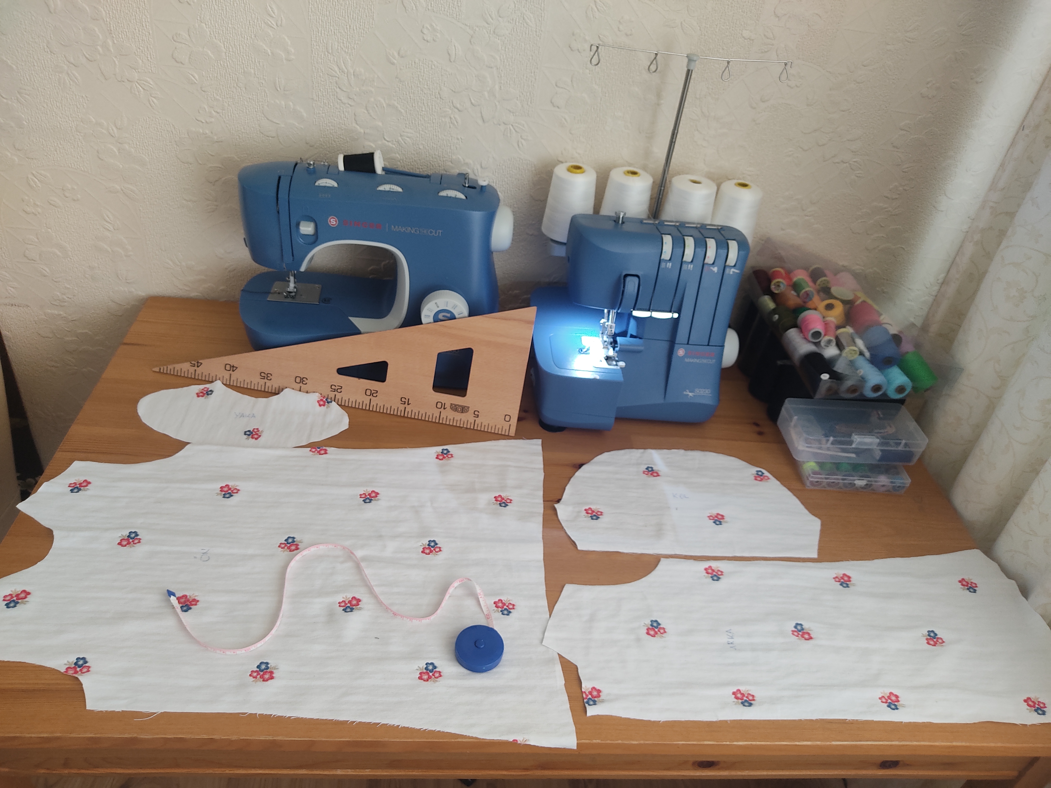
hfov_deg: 67.3
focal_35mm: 26
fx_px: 789
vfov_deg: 53.1
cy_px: 394
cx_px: 526
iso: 521
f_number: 1.79
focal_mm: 4.74
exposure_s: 1/33
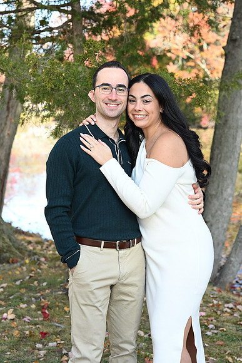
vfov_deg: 23.9
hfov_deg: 16.1
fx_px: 857
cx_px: 121
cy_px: 182
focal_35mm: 85
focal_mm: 85
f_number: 6.3
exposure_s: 1/160
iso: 320
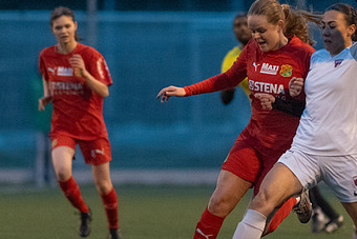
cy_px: 137
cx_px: 293
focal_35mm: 1023
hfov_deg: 2.0
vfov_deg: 1.3
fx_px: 10149
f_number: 3.2
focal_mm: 300
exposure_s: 1/800
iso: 8000
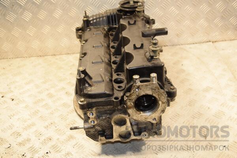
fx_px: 276
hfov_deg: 46.4
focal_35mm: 42
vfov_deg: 31.9
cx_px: 118
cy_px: 79
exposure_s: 1/160
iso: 800
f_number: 5
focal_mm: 28
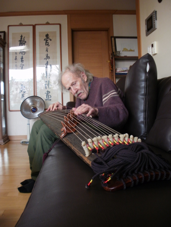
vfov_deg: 51.3
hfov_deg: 39.7
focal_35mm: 36
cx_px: 86
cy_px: 114
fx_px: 237
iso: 125
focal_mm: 6.3
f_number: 3.5
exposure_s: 1/10
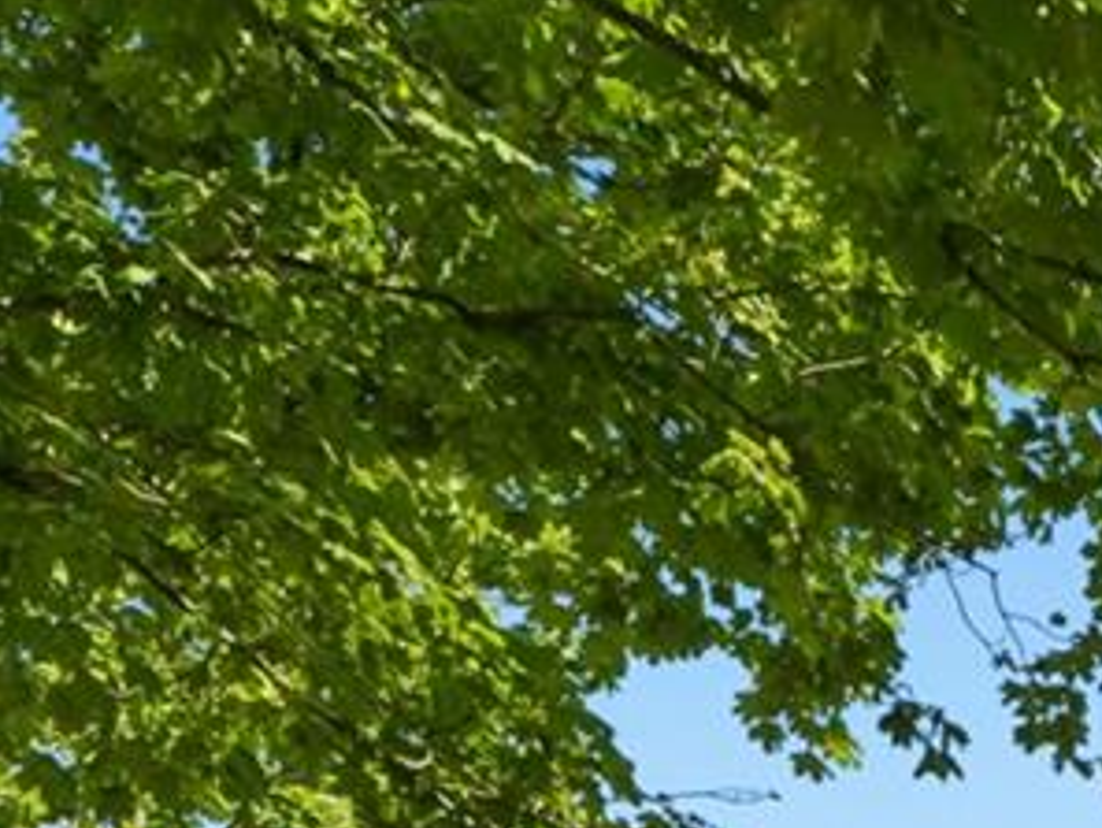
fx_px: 3376
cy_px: 2167
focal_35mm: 106
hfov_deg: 14.1
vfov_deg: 11.1
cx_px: 2486
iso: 250
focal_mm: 16
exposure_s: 1/500
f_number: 9
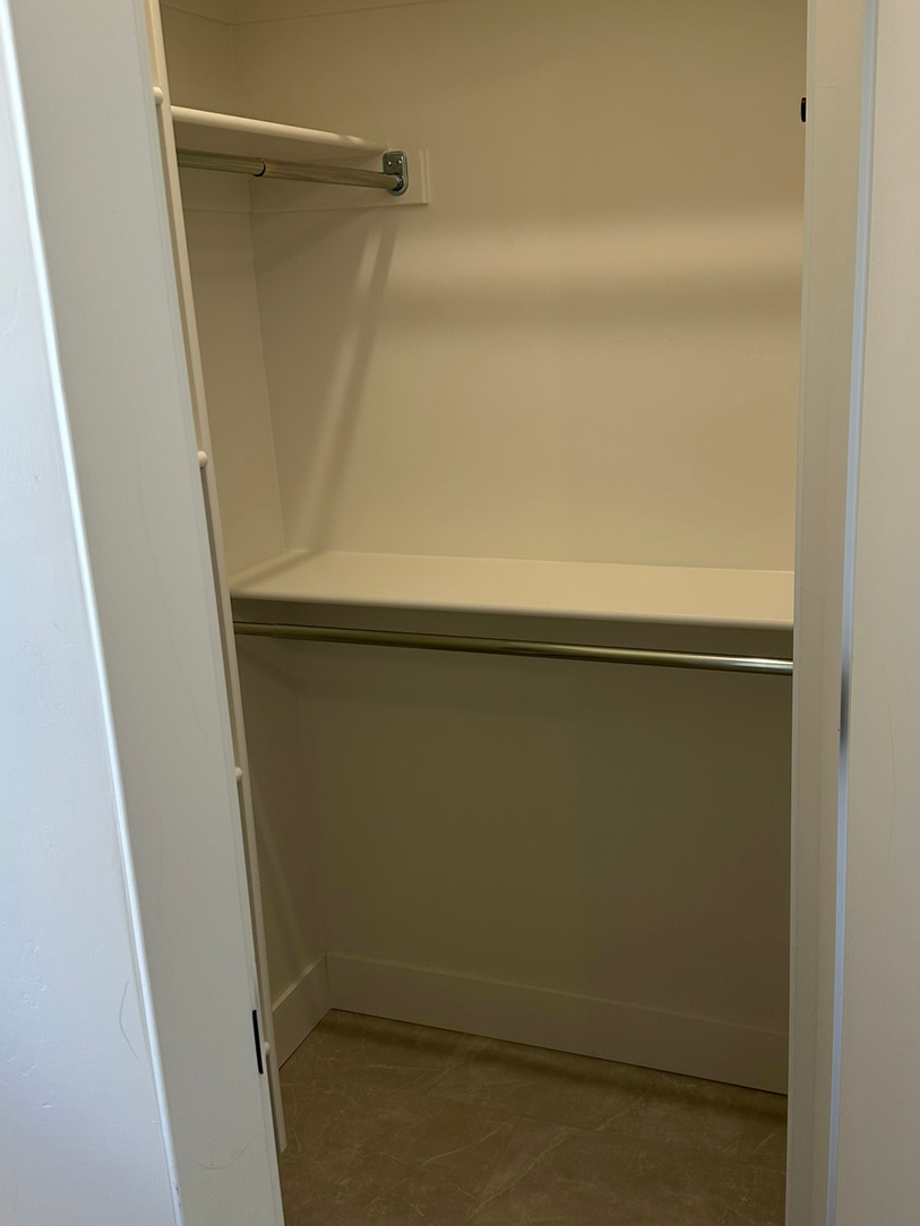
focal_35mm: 34
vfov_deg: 54.0
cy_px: 628
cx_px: 528
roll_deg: +0.9
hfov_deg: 41.7
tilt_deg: -14.6
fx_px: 1205
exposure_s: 1/120
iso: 80
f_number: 1.78
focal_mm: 6.86
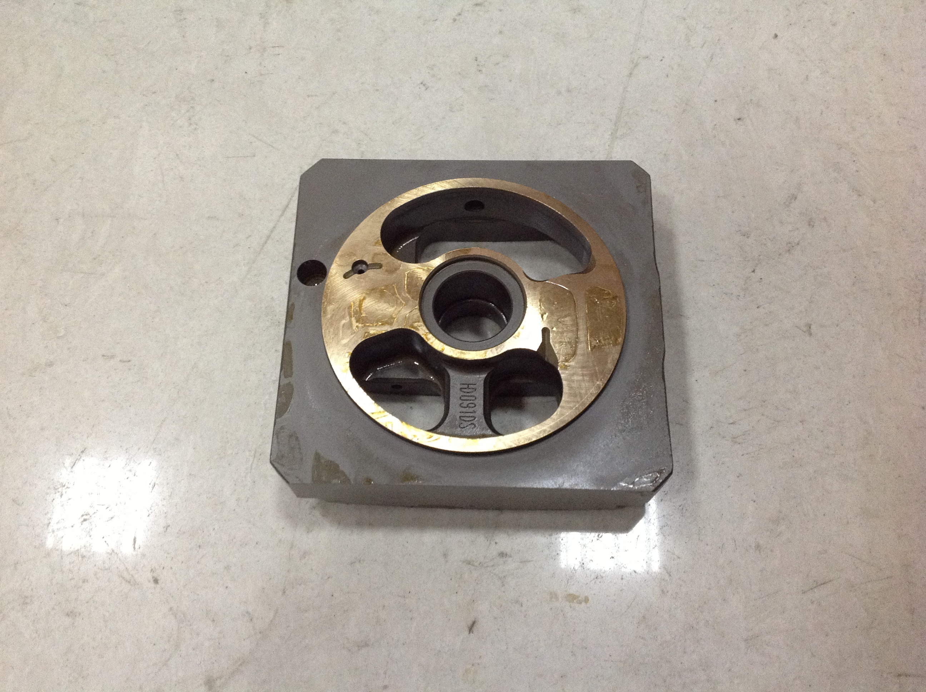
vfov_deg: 40.6
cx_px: 463
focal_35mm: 35
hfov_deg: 52.7
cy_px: 346
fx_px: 935
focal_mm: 4.28
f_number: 2.4
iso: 400
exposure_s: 1/17
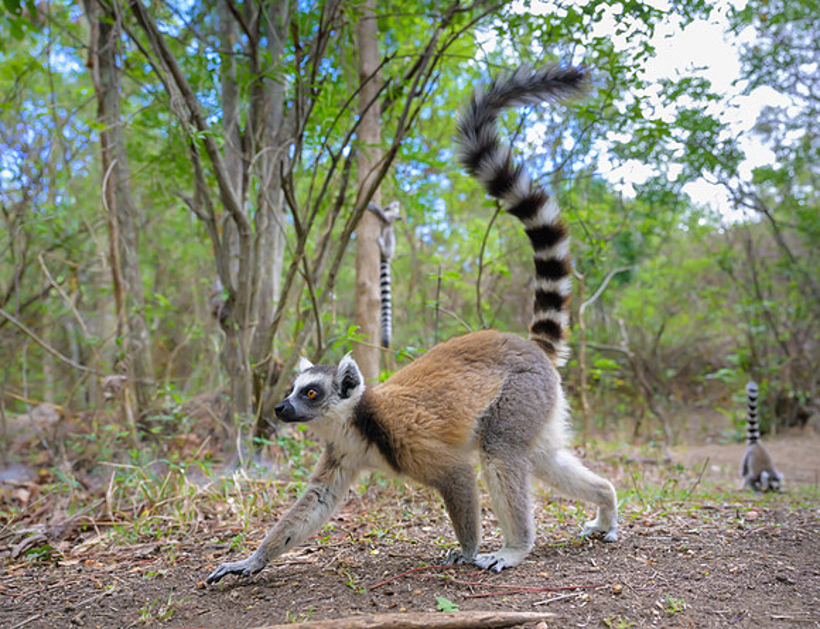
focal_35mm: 28
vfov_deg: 50.4
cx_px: 472
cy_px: 314
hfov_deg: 62.7
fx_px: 668
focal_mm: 25.5
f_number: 4
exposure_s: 1/800
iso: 1250
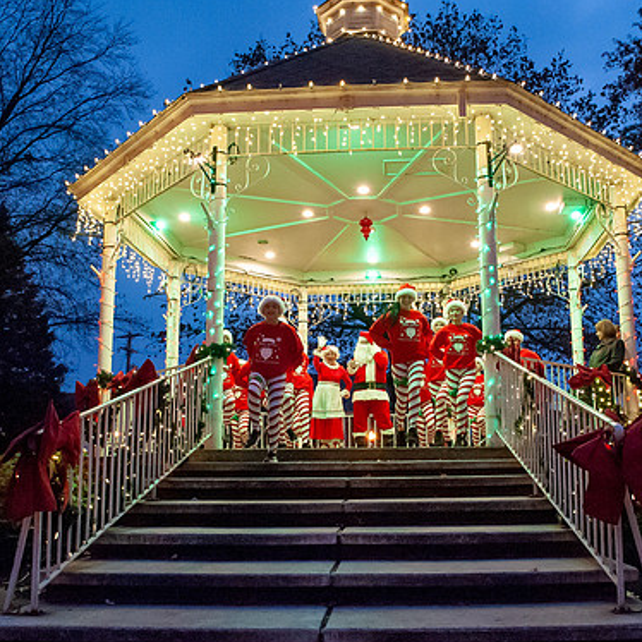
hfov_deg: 47.1
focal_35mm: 35
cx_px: 358
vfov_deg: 47.2
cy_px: 353
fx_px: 734
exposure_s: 1/125
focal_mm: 24
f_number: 7.1
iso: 6400
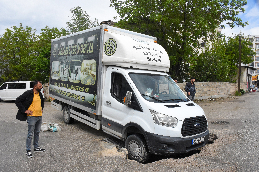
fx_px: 194
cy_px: 86
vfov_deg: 47.9
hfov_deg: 67.4
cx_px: 130
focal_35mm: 27
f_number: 16
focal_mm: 18
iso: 1600
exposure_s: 1/1000
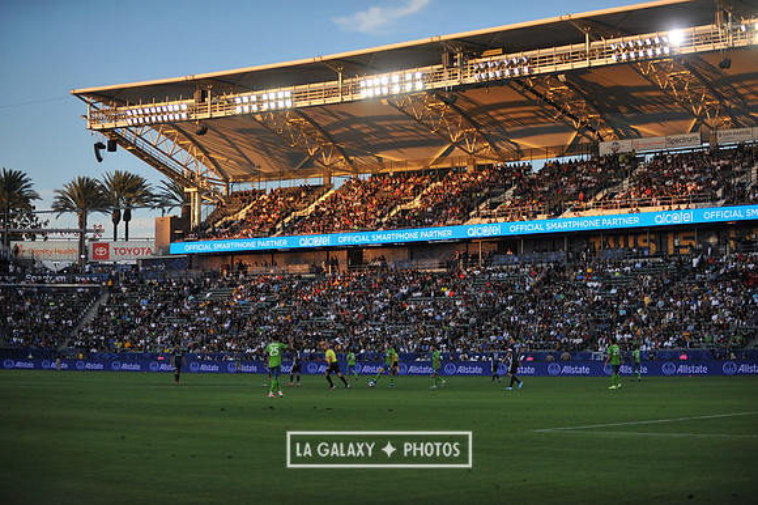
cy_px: 252
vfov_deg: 19.4
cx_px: 379
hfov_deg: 28.9
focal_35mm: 70
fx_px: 1473
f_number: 2.8
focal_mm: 70
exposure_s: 1/5000
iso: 1600
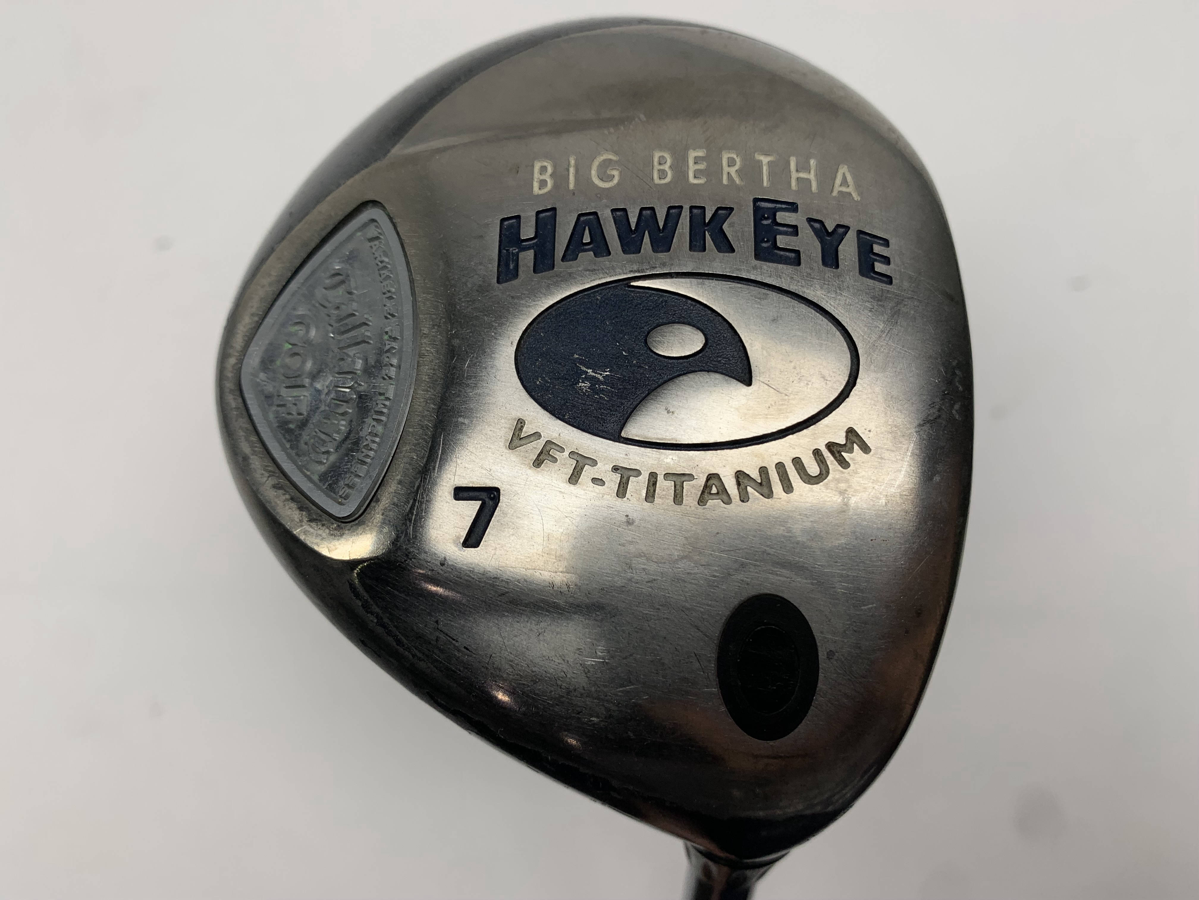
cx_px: 600
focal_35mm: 26
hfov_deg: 67.3
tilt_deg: -86.0
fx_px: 901
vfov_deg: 53.1
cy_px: 450
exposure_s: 1/306
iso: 25
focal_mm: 4.25
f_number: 1.8
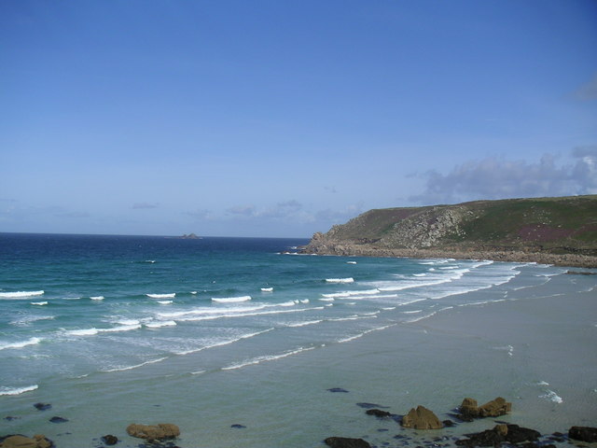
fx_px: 655
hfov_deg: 49.0
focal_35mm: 38
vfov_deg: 37.7
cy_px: 224
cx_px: 298
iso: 50
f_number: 6.7
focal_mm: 6
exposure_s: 1/250
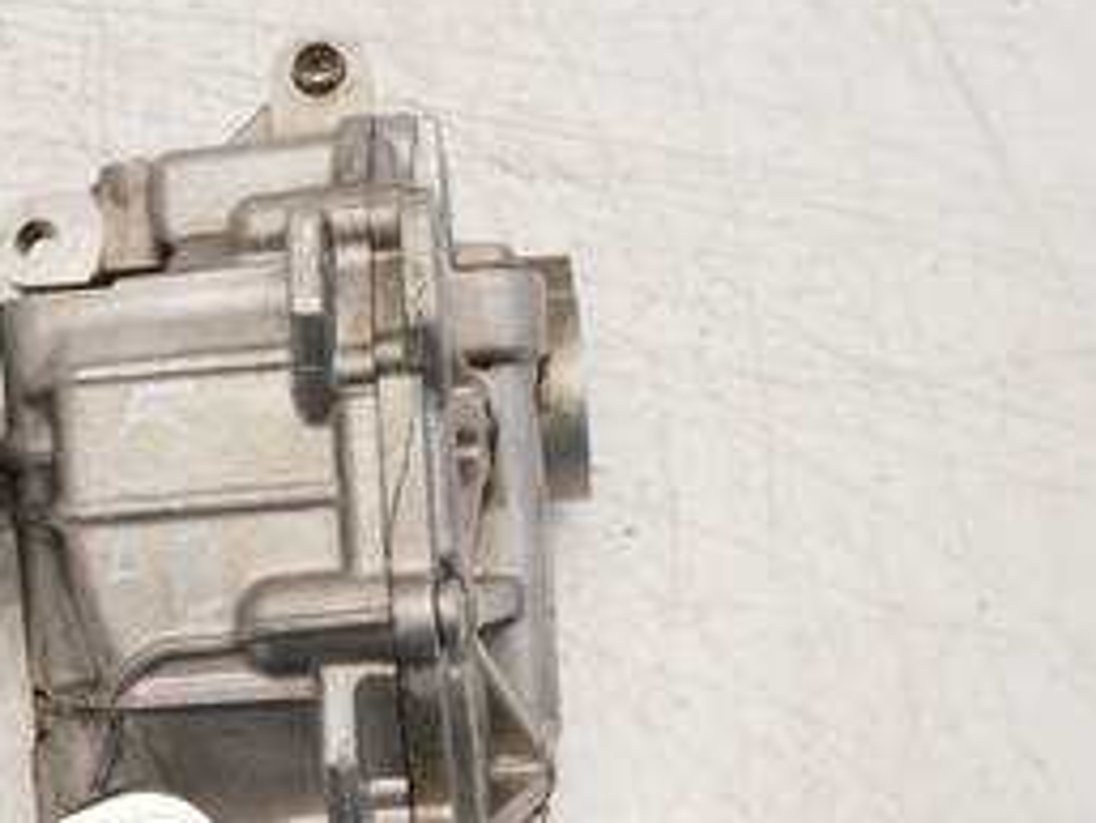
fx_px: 1774
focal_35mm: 56
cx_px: 324
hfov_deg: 33.9
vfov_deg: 25.8
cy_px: 606
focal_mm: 15
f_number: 3.8
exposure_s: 1/60
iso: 320
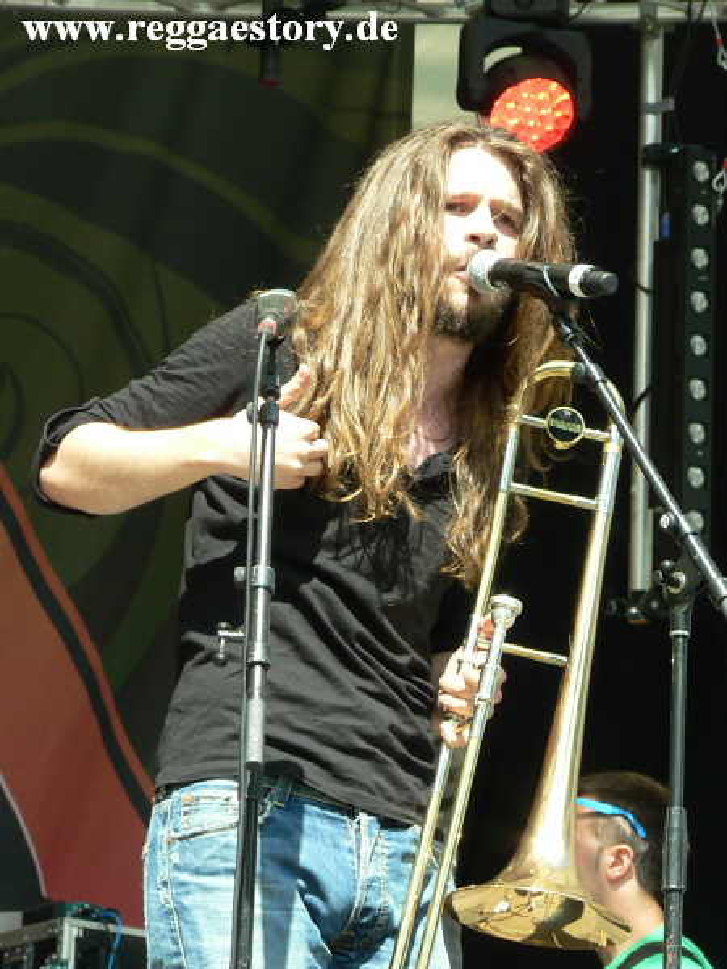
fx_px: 4760
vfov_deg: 11.6
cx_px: 364
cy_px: 484
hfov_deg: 8.7
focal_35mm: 170
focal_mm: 29.1
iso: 64
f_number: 4
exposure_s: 1/100
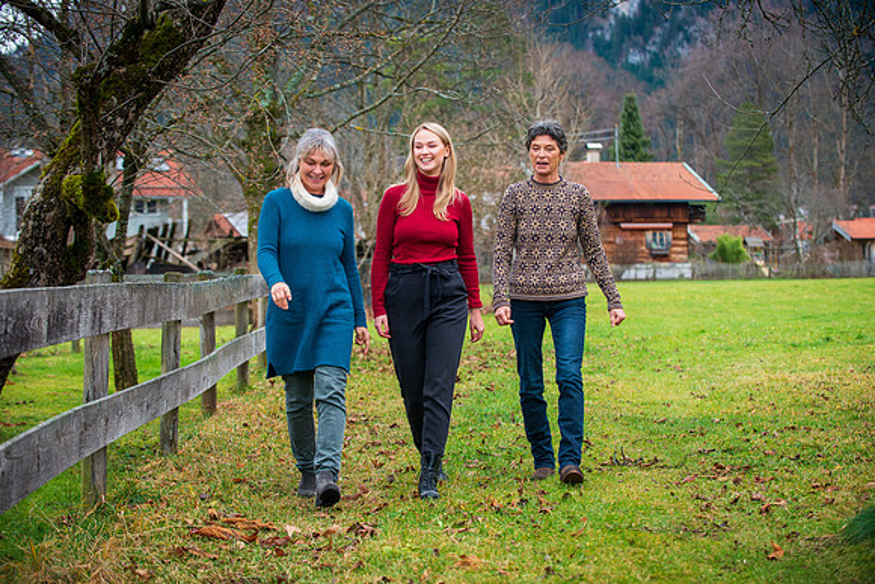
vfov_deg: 15.9
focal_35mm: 86
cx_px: 438
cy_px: 292
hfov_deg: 23.6
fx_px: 2091
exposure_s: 1/320
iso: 800
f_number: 5
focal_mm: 86
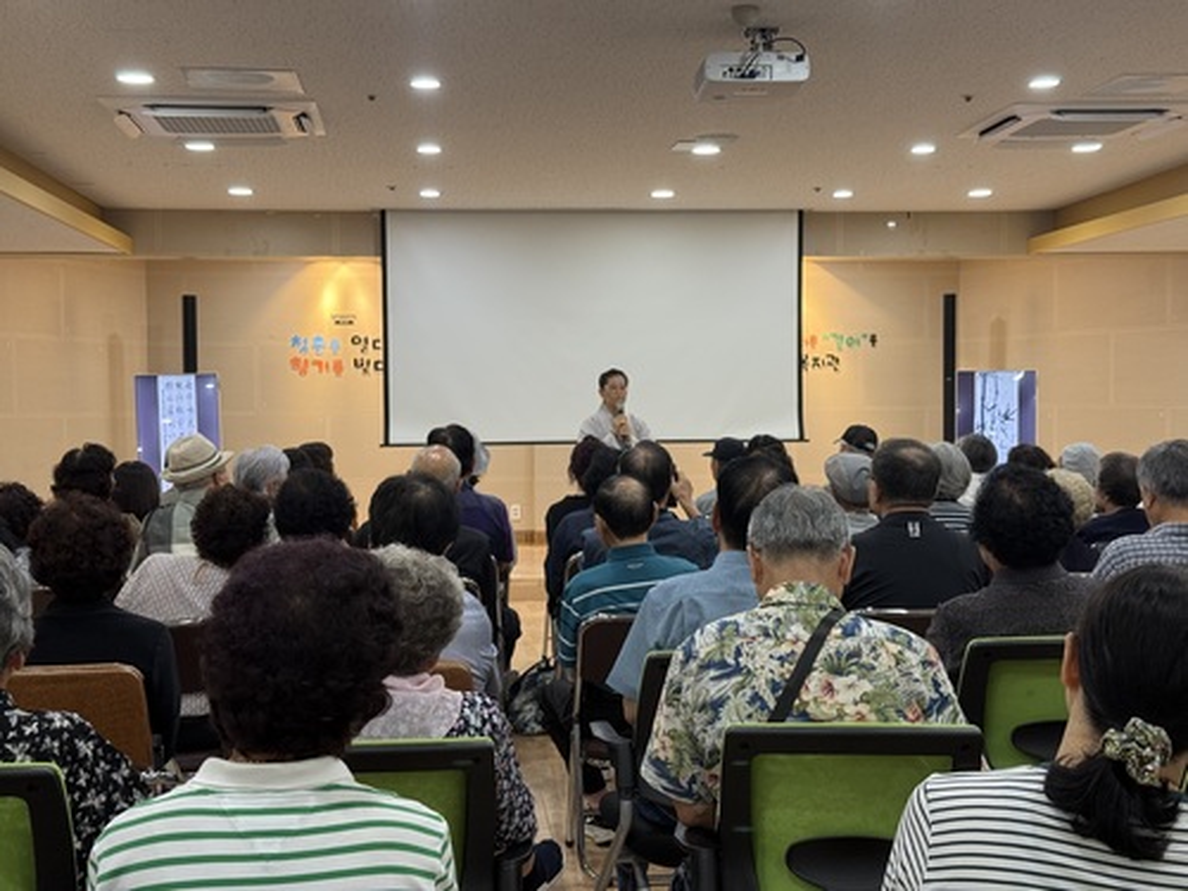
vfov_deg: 30.3
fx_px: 1647
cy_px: 446
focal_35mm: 48
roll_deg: +0.6
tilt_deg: -2.5
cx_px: 594
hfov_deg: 39.7
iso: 80
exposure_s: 1/60
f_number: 1.78
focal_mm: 6.76
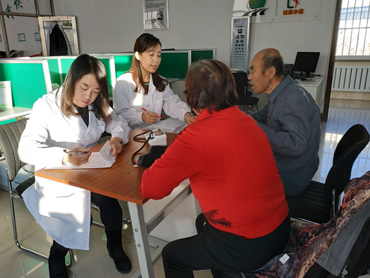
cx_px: 170
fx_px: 289
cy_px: 137
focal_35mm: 27
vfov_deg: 51.4
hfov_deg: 65.2
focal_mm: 3.94
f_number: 1.9
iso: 250
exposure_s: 1/229
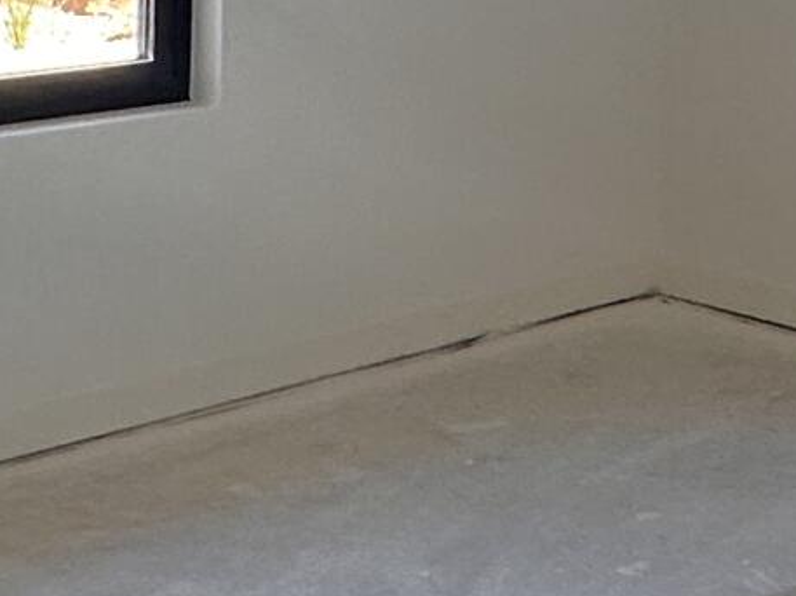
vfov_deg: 15.1
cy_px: -244
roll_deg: -1.5
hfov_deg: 20.9
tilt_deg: +1.9
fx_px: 2114
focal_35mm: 92
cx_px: 702
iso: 100
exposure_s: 1/120
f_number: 2.2
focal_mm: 2.22
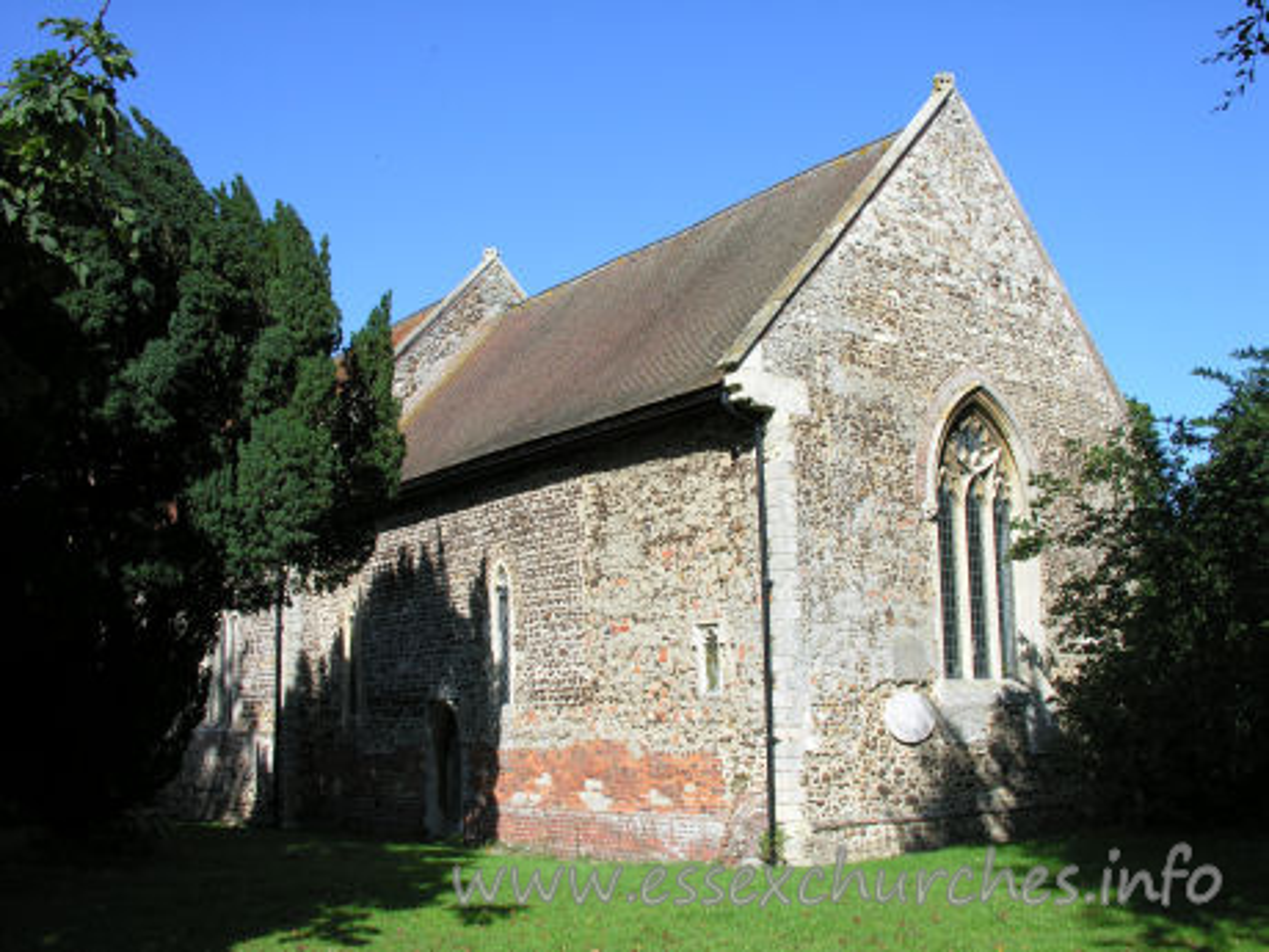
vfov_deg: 40.7
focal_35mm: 35
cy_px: 476
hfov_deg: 52.6
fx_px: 1283
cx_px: 634
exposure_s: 1/169
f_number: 5.6
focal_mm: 8.9
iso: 50
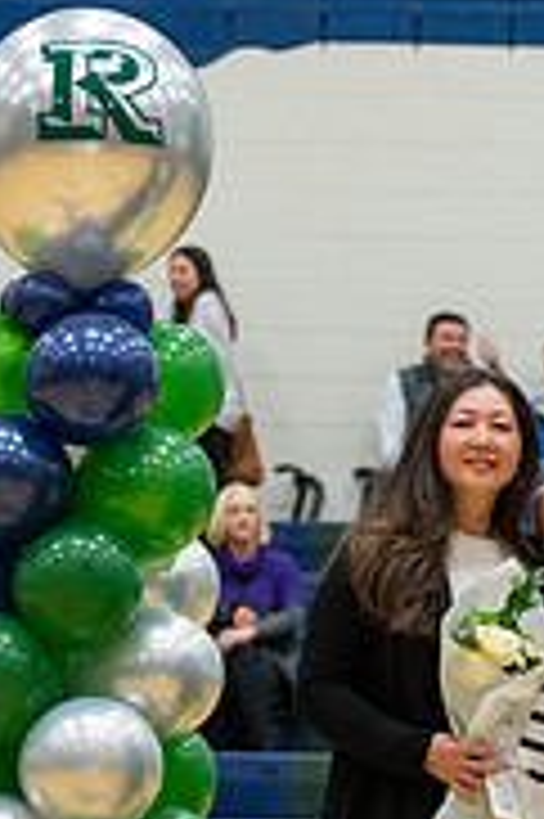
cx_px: 719
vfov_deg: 9.2
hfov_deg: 6.1
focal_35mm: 223
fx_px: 5064
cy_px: 758
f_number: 2.8
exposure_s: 1/320
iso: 3200
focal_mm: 70
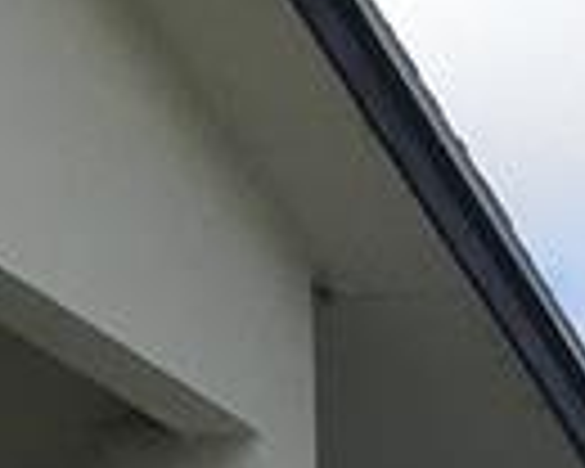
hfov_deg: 6.8
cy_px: 2322
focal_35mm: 261
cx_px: 1652
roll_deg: -1.6
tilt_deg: -7.9
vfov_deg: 4.9
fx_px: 4519
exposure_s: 1/1570
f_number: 2.2
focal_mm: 4.15
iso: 25
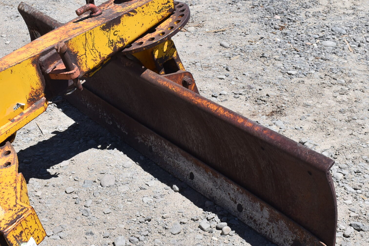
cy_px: 122
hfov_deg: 25.5
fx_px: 809
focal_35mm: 79
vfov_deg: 17.3
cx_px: 109
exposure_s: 1/400
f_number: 10
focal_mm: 31
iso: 200
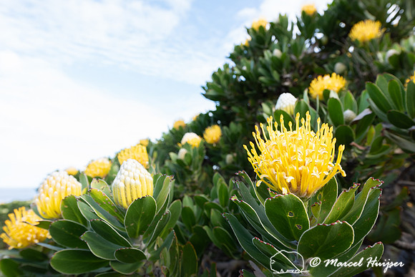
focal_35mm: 24
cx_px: 208
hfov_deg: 73.7
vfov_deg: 53.2
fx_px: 277
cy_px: 138
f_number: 9
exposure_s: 1/250
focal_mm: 24
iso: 640
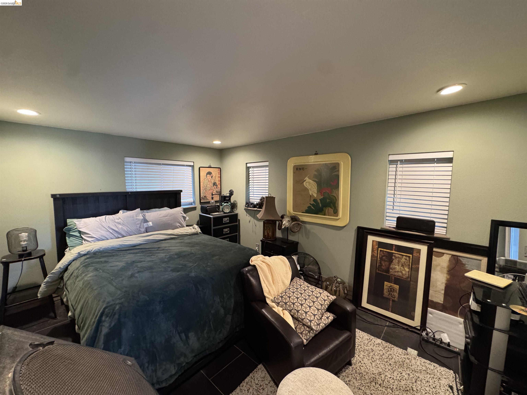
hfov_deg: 102.1
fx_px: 213
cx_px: 264
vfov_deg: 85.7
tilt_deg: -5.6
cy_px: 198
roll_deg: -0.3
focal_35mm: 14
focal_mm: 2.22
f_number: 2.2
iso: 640
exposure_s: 1/60
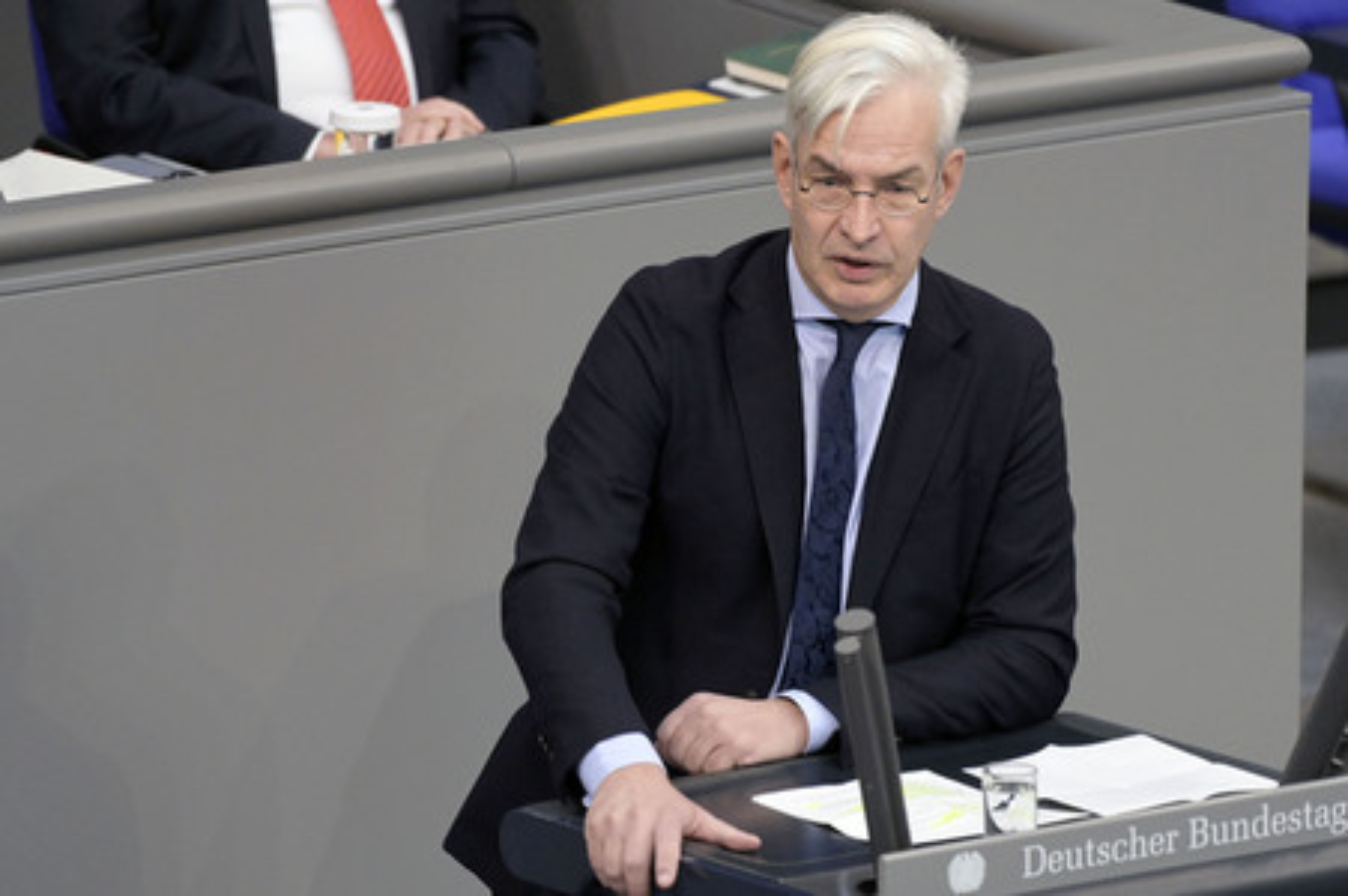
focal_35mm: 390
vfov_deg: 3.5
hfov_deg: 5.3
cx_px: 674
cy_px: 448
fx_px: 14592
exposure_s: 1/400
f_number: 5.6
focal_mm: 390
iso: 10000
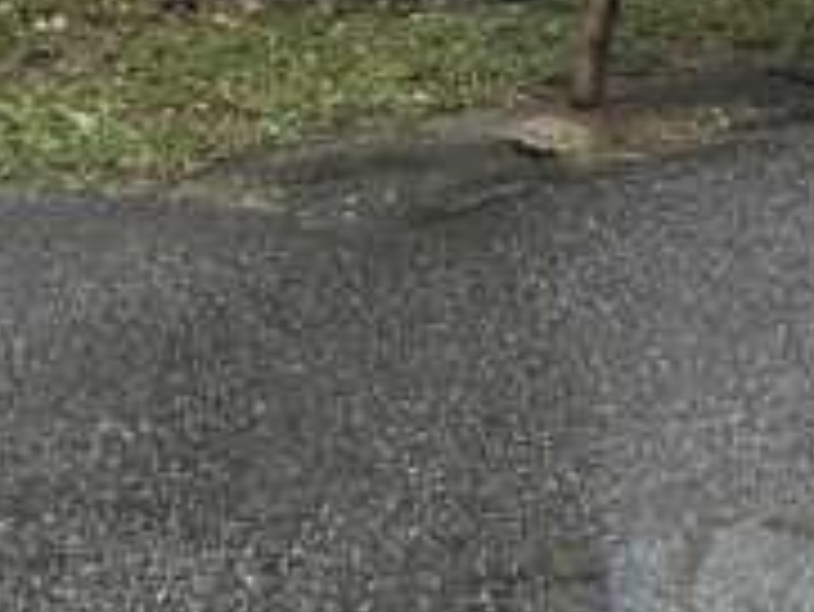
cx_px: 1848
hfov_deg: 12.1
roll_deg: -1.1
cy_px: -1044
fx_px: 3200
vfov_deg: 9.3
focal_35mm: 136
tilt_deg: +6.2
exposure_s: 1/971
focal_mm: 6.86
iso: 80
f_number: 1.78
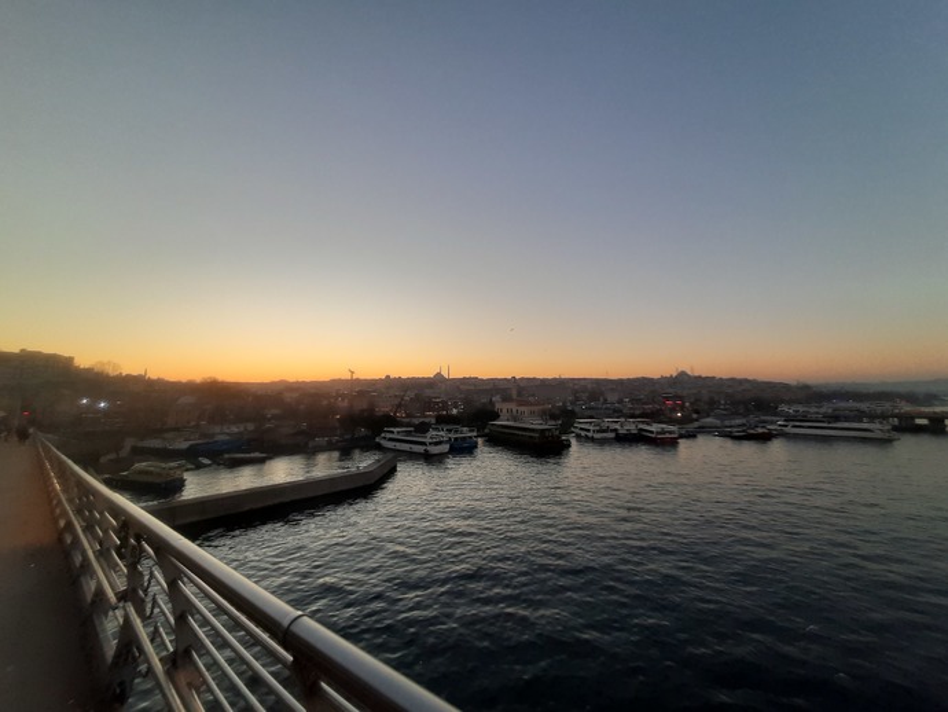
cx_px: 474
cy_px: 356
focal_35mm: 13
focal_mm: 1.42
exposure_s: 1/126
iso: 40
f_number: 2.2
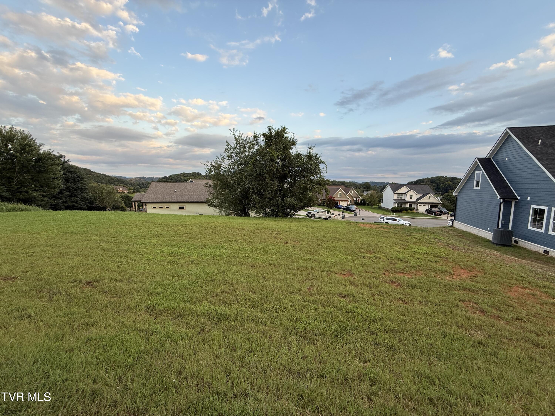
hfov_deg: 102.1
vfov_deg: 85.7
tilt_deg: -5.4
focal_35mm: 14
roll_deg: -1.1
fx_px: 224
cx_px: 278
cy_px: 208
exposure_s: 1/151
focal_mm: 2.22
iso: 50
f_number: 2.2
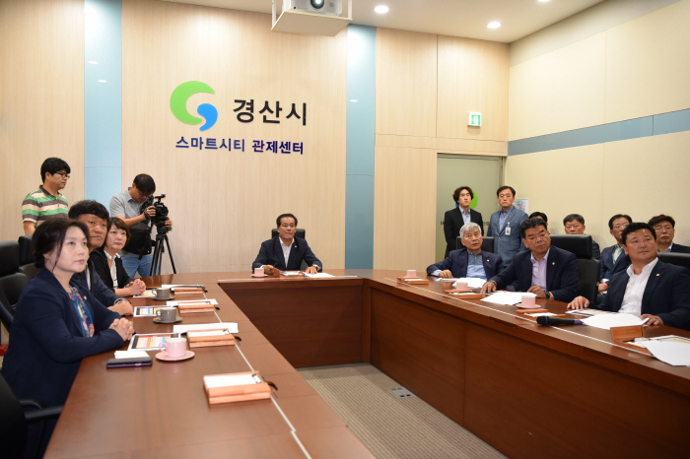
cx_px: 345
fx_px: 594
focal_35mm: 31
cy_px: 230
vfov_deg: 42.3
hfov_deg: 60.3
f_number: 3.5
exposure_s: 1/60
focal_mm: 31
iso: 800
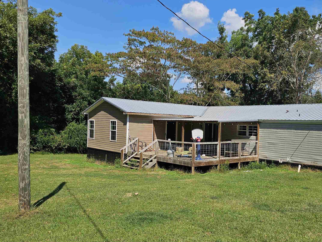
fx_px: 307
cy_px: 133
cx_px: 204
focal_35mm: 33
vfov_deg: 42.9
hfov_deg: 54.6
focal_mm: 6.3
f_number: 1.7
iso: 10
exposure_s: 1/1076
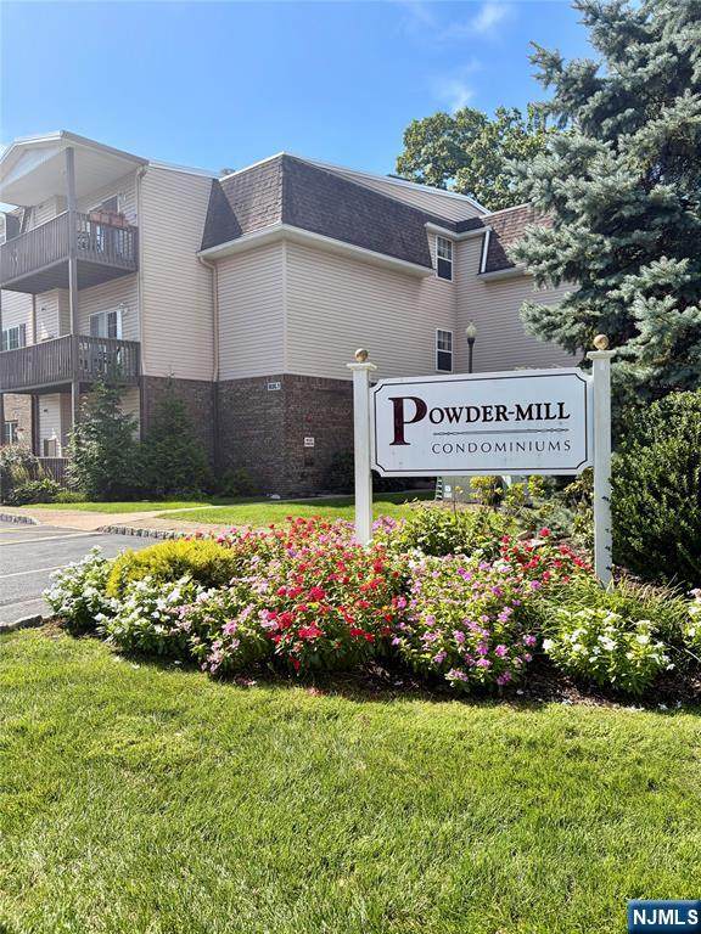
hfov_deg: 53.1
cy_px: 467
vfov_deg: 67.3
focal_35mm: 26
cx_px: 350
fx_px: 702
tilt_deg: -0.8
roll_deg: +1.3
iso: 50
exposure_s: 1/1848
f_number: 1.6
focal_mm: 5.96
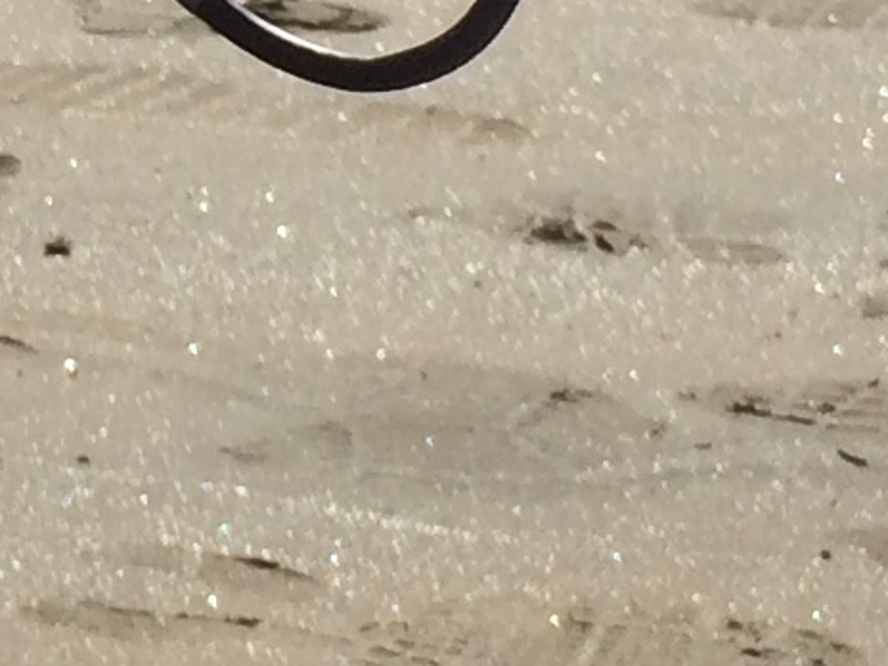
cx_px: -180
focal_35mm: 211
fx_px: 5413
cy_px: -387
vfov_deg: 6.9
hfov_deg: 9.3
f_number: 2.2
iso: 32
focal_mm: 4.12
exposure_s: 1/5128
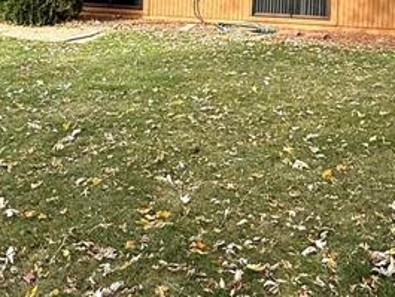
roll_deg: -1.3
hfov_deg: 35.4
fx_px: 616
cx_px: 244
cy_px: -4
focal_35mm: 54
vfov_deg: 25.6
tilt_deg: -3.0
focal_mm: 2.22
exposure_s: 1/694
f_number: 2.2
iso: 64
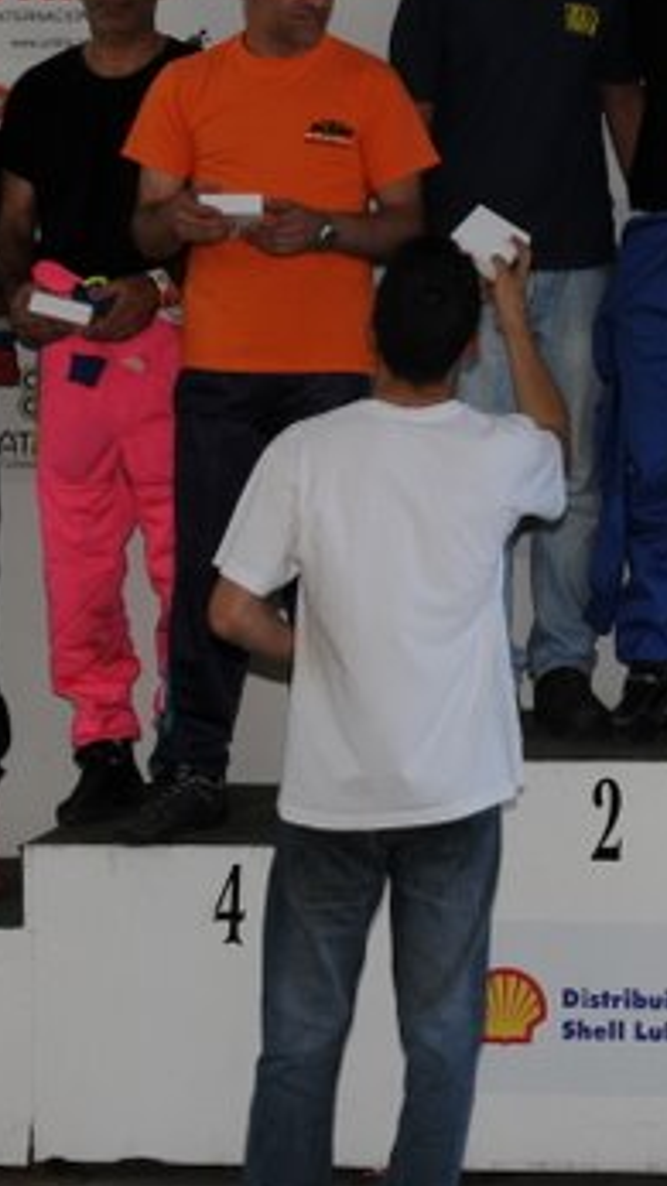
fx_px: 3352
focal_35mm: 107
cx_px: 961
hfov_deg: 11.0
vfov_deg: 19.7
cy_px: 126
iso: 200
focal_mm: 23
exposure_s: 1/60
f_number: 8
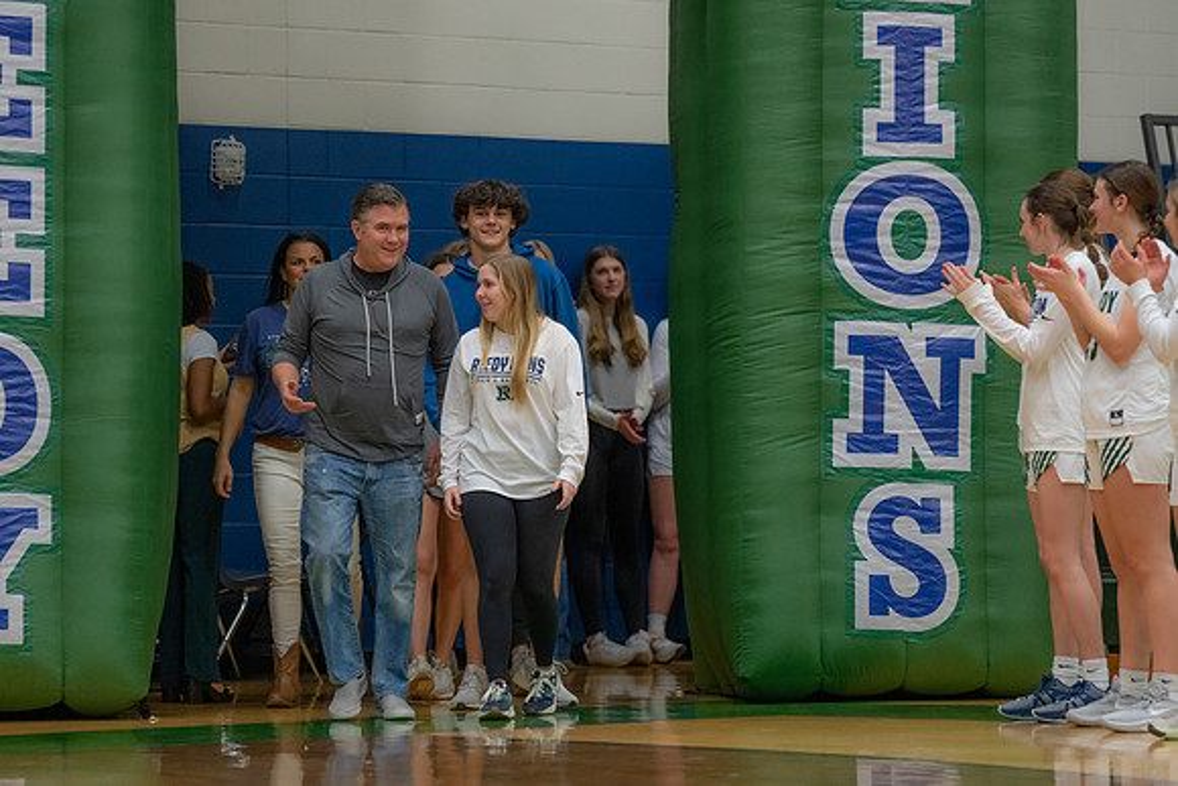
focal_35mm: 160
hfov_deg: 12.9
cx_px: 589
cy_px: 393
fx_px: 5229
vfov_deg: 8.6
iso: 2000
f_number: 2.8
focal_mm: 151
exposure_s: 1/400
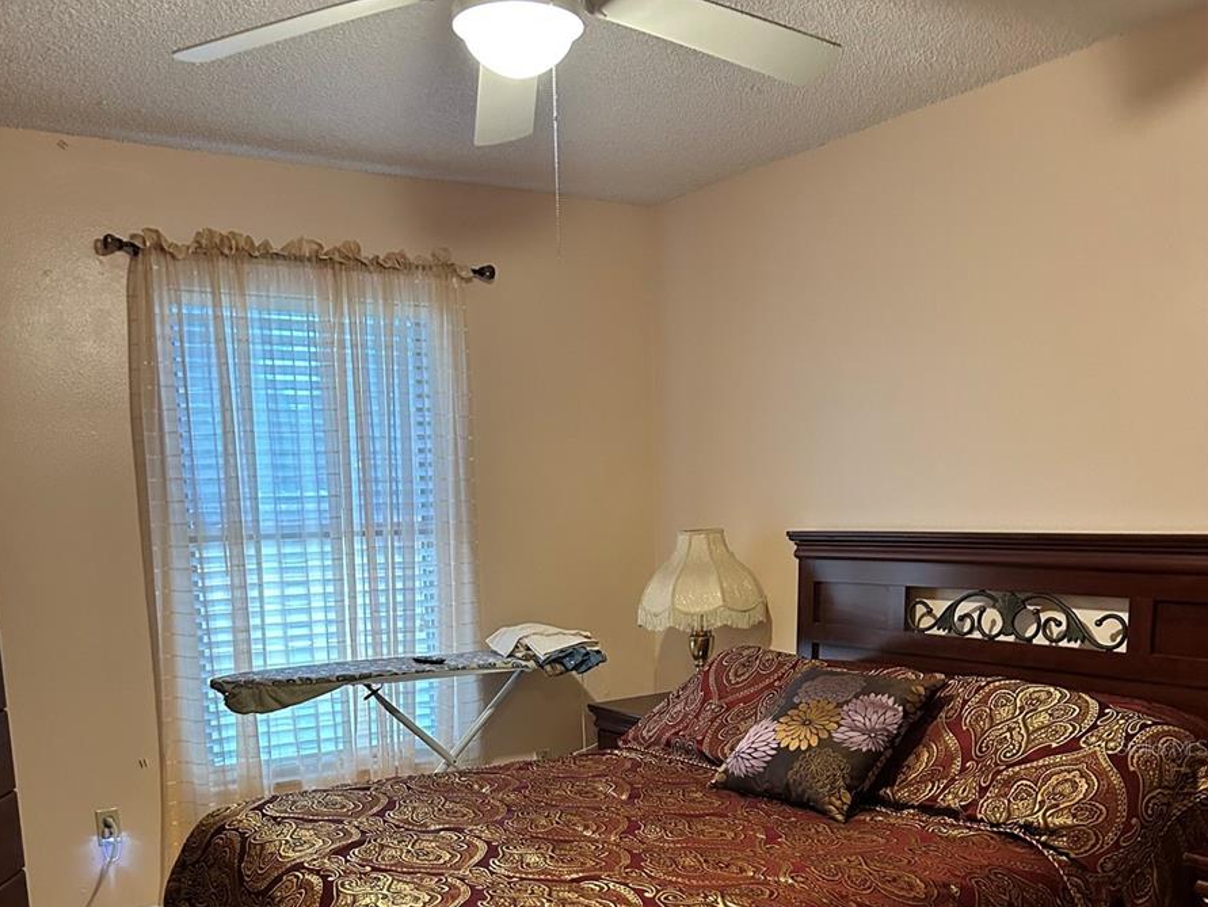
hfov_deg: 52.6
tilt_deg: -10.7
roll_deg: +1.8
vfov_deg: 38.9
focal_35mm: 35
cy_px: 747
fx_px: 1222
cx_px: 602
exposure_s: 1/40
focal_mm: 5.7
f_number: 1.5
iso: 400
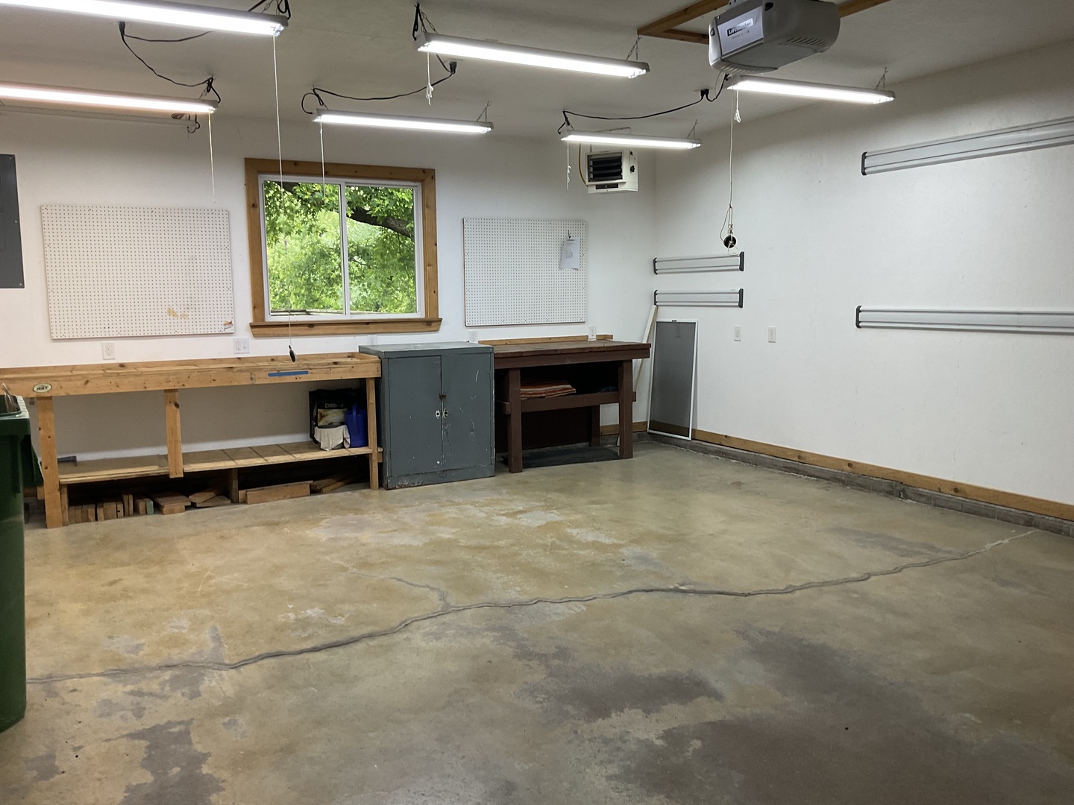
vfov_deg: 48.2
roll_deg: +0.5
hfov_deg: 61.7
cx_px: 537
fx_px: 900
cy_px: 402
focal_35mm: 29
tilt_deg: -6.3
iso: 50
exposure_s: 1/60
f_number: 1.8
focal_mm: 3
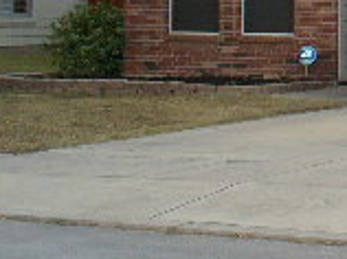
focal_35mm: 150
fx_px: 1501
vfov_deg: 9.7
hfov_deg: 11.9
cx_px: 674
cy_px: -72
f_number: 2.8
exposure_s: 1/500
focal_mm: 6.1
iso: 100
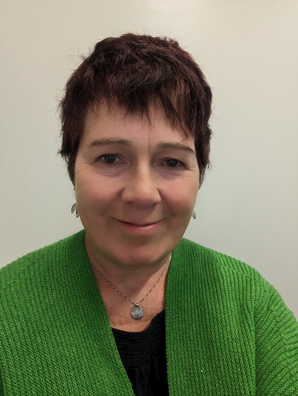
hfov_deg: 56.9
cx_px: 149
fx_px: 275
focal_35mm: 24
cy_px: 198
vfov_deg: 71.6
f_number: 2
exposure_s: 1/20
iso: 63
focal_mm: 2.51
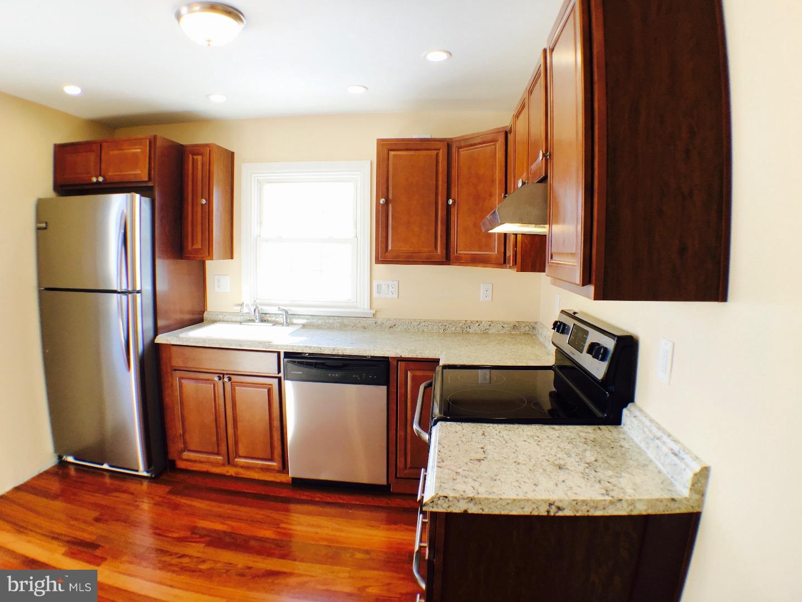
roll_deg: -1.2
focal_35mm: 29
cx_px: 401
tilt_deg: -4.2
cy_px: 301
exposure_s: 1/40
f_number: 2.2
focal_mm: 4.15
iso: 32
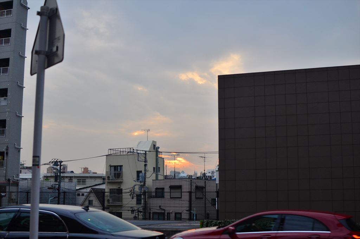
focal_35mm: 52
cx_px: 180
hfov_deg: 37.9
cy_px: 120
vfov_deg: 25.6
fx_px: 524
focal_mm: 35
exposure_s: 1/200
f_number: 3.5
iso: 500
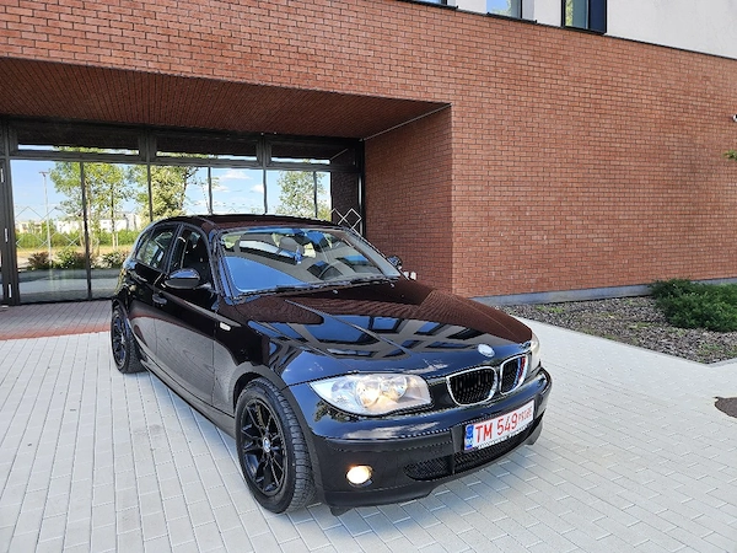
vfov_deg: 58.9
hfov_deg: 73.9
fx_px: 490
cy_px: 276
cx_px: 368
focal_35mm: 23
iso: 25
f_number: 1.8
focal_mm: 5.4
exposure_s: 1/192
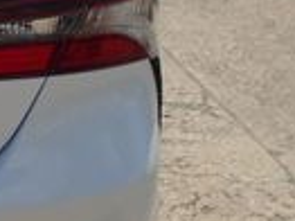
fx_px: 1081
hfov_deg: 13.0
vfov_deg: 11.6
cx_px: -340
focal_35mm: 127
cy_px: 52
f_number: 8
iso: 100
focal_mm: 4.6
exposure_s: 1/320
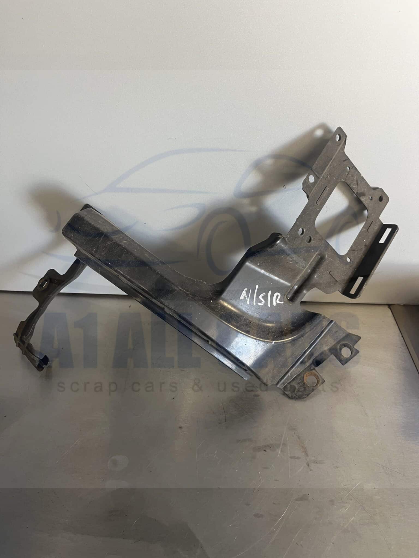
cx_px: 210
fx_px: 420
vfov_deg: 67.3
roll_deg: +1.4
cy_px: 279
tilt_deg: -38.8
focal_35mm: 26
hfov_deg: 53.1
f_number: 1.6
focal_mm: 5.1
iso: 100
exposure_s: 1/50
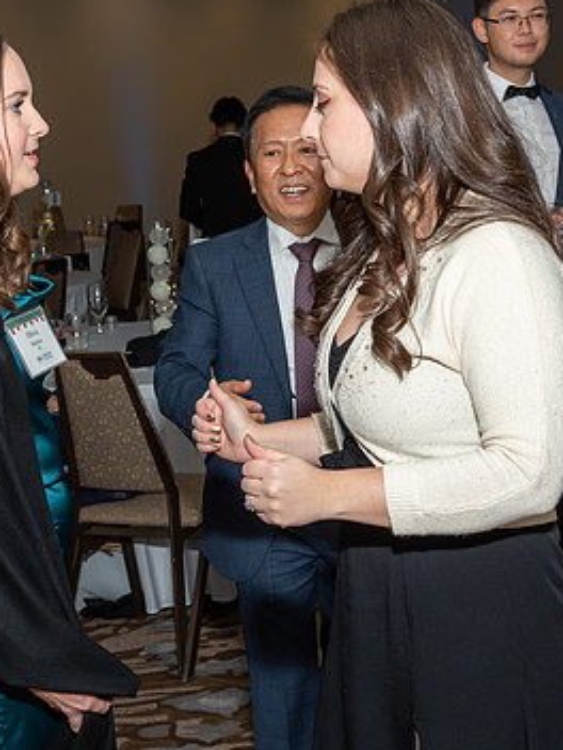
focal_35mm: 79
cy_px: 334
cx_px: 381
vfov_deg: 24.7
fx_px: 1713
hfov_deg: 18.6
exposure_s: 1/250
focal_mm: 31
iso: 400
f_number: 6.3
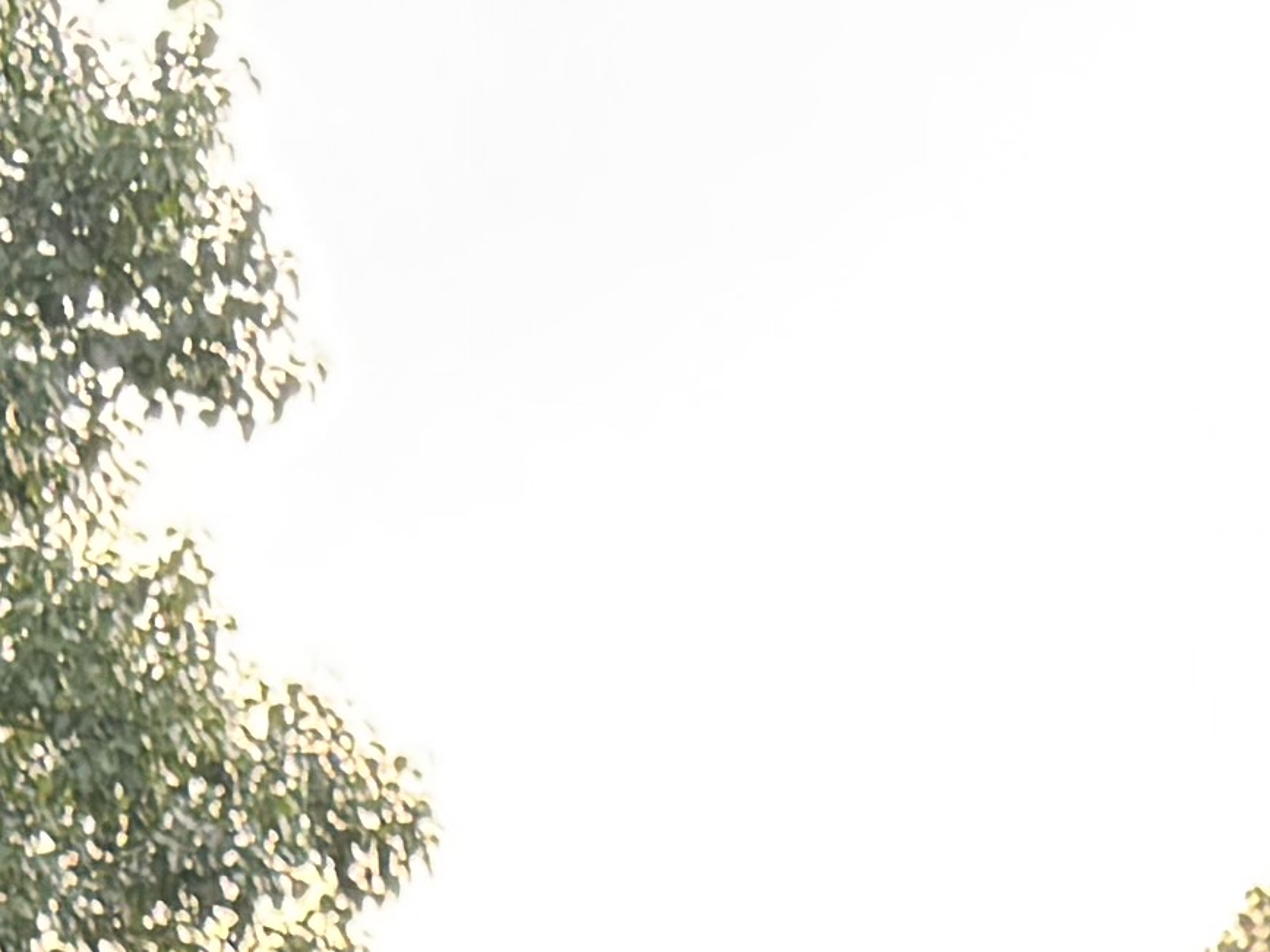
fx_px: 5797
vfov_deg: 8.0
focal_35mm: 158
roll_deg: +1.7
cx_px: 1836
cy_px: 2885
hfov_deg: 12.0
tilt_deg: -12.8
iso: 64
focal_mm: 6.76
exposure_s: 1/162
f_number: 1.78
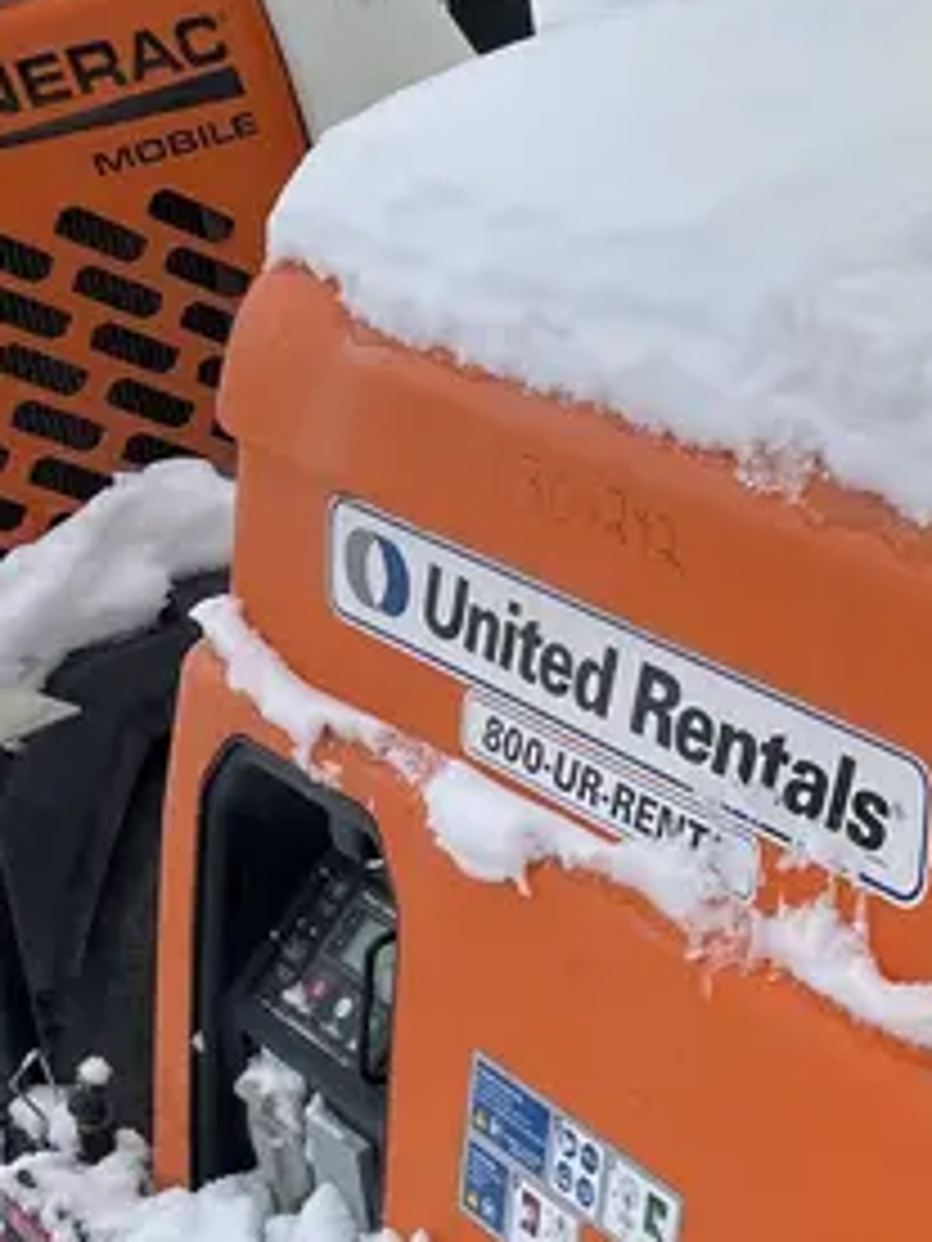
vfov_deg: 28.2
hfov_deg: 19.7
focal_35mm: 69
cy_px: 610
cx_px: 1184
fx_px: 2477
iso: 32
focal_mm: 4.2
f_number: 1.6
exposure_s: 1/2681
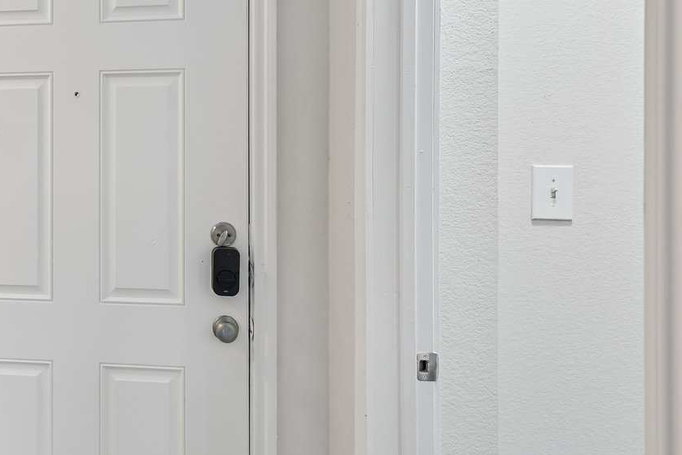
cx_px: 54
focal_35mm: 35
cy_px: 177
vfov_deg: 37.5
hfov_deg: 47.9
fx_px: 667
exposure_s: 1/15
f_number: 6.7
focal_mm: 14.5
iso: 200
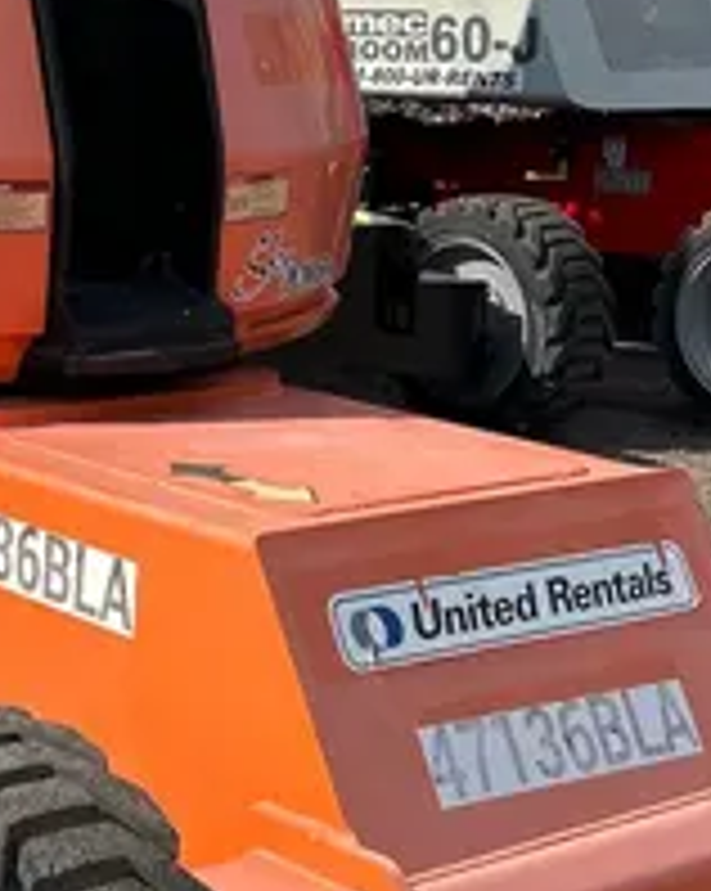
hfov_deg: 16.1
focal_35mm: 94
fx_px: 2476
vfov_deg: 20.3
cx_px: 58
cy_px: 245
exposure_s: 1/3968
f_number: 1.5
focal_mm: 5.7
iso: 50
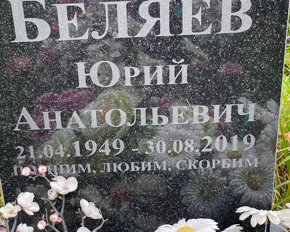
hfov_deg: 28.3
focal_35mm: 67
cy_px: 92
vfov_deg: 22.8
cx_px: 130
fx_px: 575
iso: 20
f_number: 2
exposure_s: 1/236
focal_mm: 6
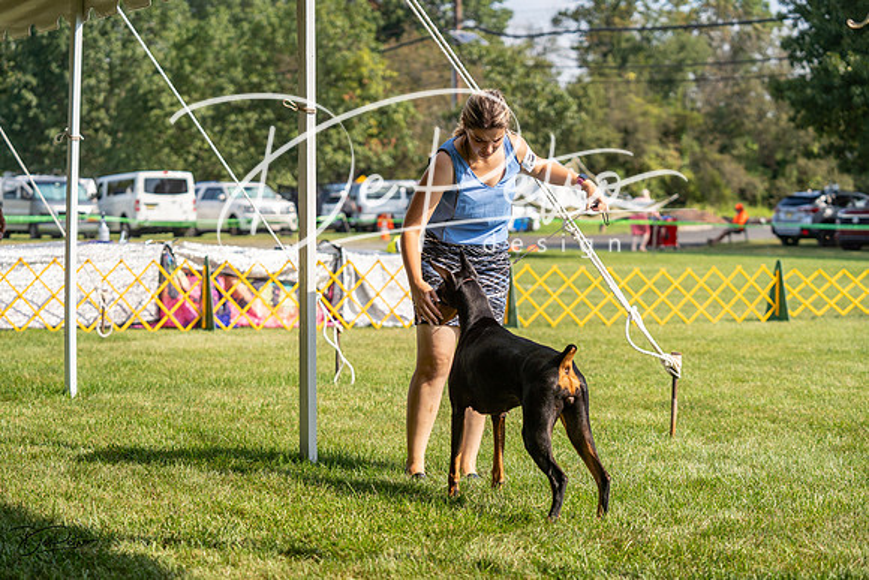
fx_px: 1787
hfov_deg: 27.3
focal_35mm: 74
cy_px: 290
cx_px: 434
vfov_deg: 18.4
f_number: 3.5
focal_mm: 74
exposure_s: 1/1600
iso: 200
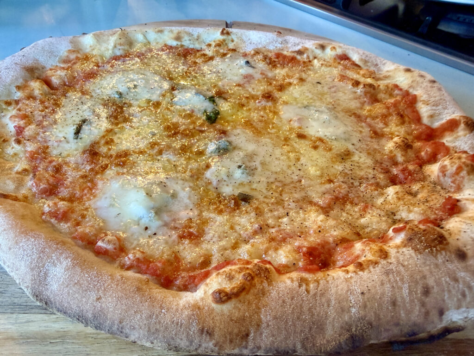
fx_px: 329
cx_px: 237
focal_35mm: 24
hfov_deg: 71.6
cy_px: 178
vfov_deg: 56.8
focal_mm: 2.22
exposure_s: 1/60
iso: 400
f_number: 2.2
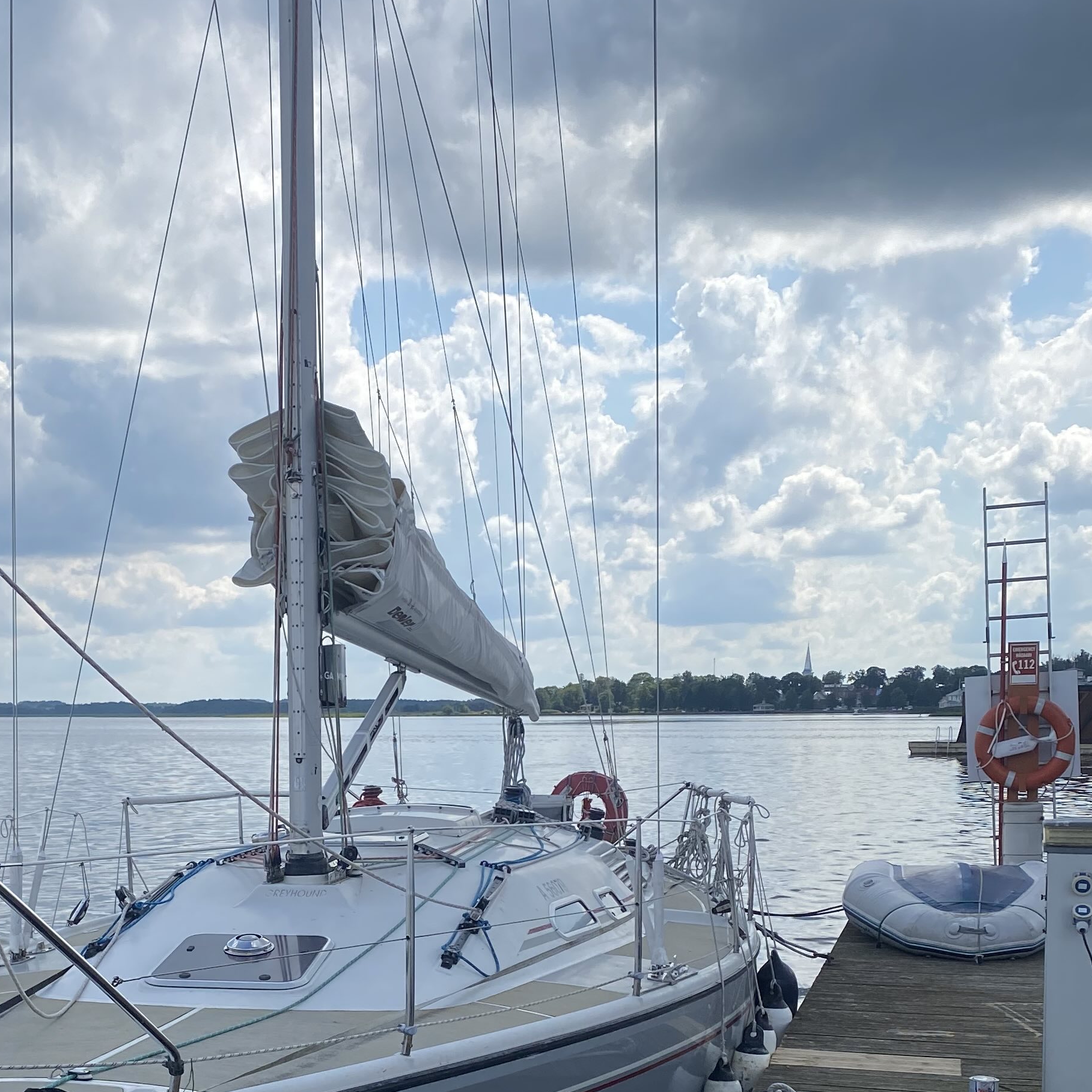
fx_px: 1820
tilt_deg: -2.9
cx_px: 297
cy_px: 888
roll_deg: -1.0
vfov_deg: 32.4
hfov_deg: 32.9
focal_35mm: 51
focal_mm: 4.25
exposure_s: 1/5025
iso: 32
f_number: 1.8
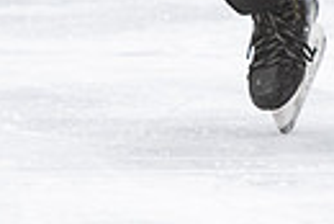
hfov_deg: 2.0
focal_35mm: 1022
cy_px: -324
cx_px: 253
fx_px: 9492
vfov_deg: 1.3
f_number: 2.8
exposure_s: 1/640
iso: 1800
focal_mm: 125
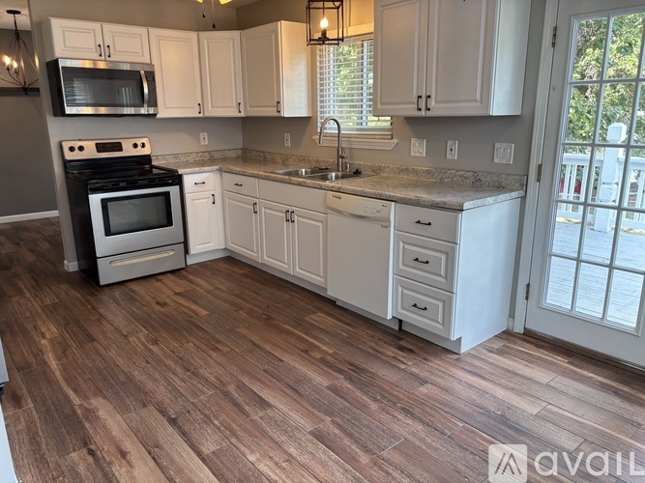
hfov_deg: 67.3
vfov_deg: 53.0
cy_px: 242
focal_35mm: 26
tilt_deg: -14.8
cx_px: 322
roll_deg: +0.4
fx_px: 484
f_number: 1.6
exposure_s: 1/120
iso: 100
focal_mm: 5.96
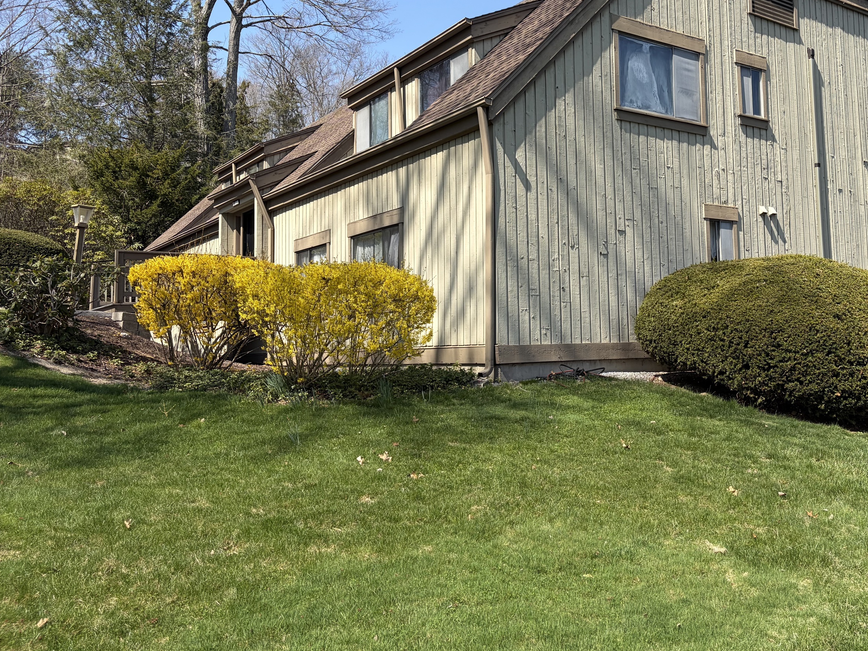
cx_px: 563
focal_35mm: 34
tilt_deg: +8.0
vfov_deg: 41.5
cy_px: 249
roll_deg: +1.2
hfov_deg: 53.1
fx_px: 853
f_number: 1.6
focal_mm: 5.96
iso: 50
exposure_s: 1/1901
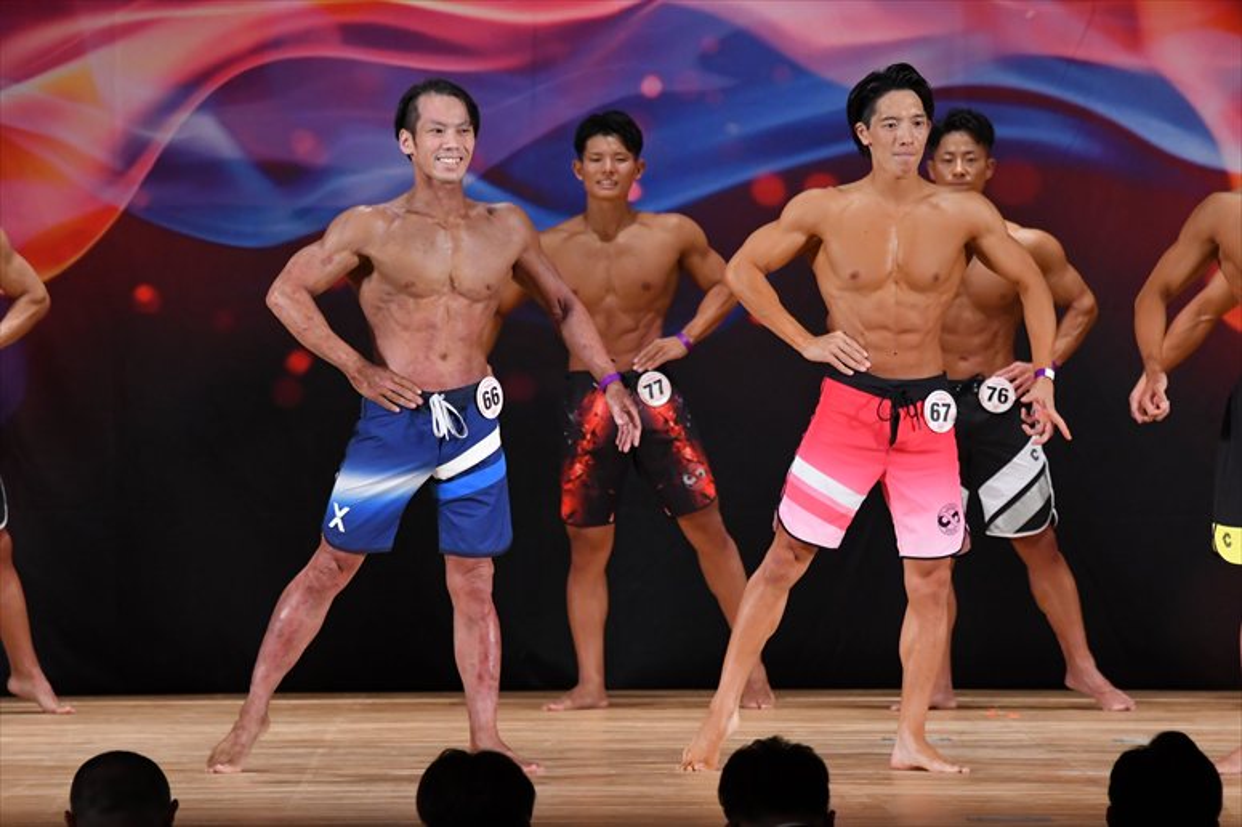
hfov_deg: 8.6
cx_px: 621
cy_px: 414
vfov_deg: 5.7
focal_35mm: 240
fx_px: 8276
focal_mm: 160
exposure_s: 1/400
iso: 3200
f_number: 5.6
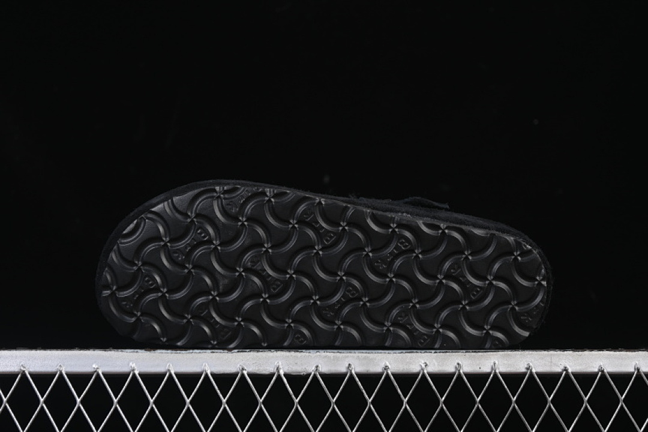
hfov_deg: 27.0
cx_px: 324
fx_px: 1350
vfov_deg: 18.2
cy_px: 216
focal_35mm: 75
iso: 160
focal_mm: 50
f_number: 6.3
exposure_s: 1/50
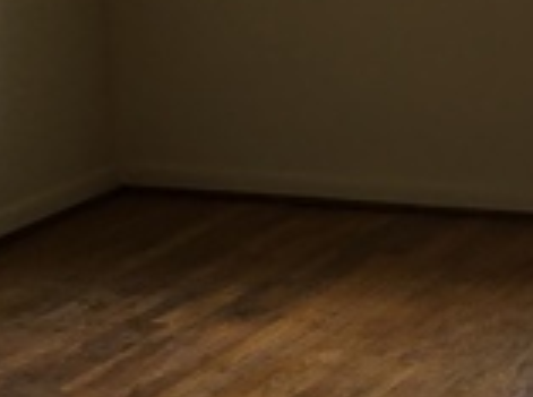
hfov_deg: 14.6
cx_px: 596
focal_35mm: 132
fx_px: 2028
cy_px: 92
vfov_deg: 11.2
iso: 32
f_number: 2.4
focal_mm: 3.3
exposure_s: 1/60
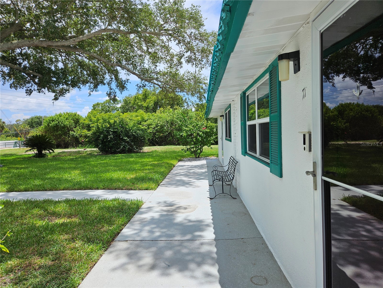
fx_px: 254
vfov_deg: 58.9
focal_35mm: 23
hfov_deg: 73.9
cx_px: 192
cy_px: 144
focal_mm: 5.4
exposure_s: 1/1789
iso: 25
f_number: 1.8
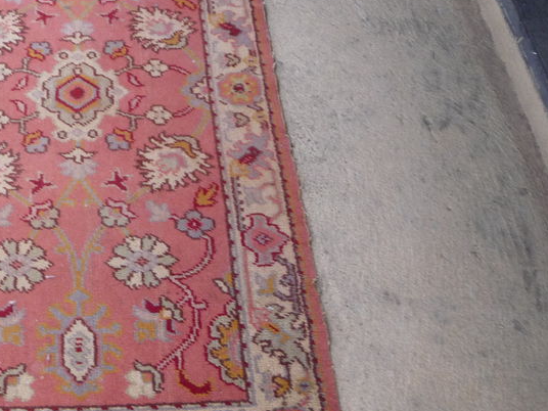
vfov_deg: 26.1
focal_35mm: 56
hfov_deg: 33.2
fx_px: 887
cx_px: 97
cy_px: 213
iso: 160
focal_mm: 5.2
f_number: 3.3
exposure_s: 1/30
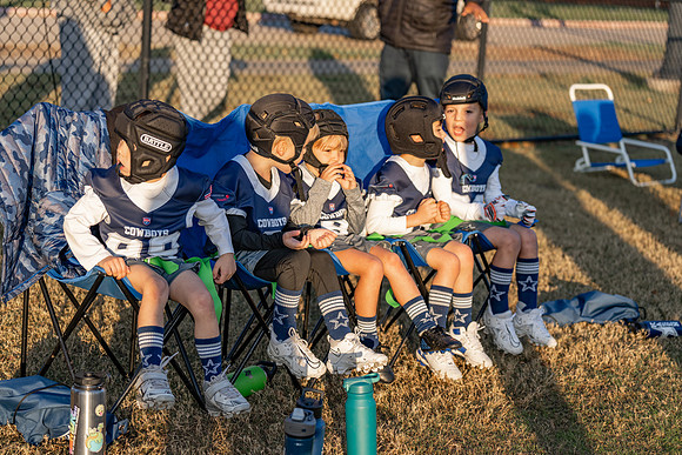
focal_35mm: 70
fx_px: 1326
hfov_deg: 28.8
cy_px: 228
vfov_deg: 19.5
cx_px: 341
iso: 200
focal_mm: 70
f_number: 2.8
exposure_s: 1/1000
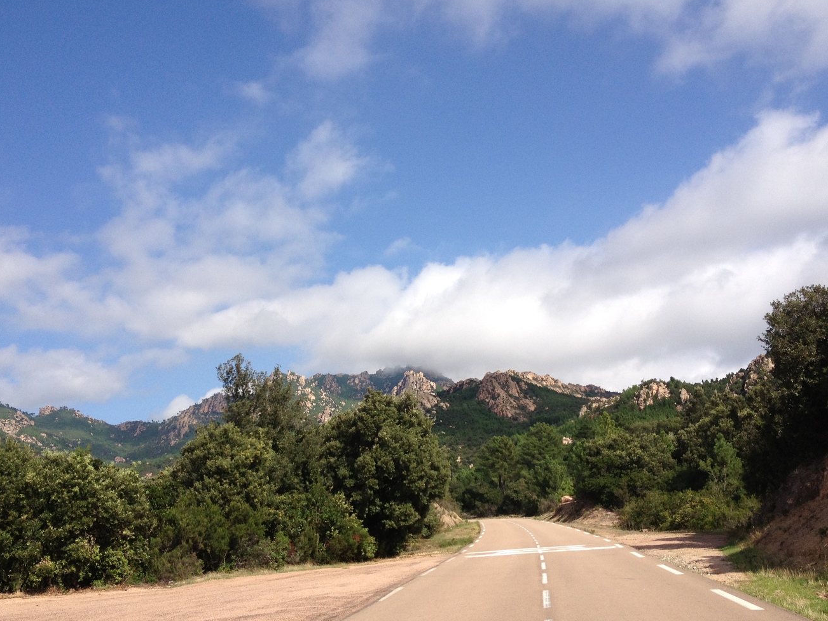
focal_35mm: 43
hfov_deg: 43.8
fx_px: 1029
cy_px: 331
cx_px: 401
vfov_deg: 33.6
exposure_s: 1/1905
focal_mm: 4.28
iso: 64
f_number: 2.4
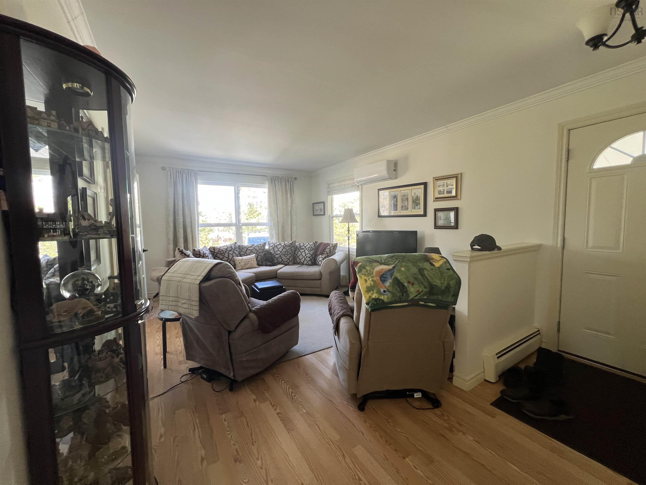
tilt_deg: -5.1
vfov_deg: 89.9
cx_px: 323
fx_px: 243
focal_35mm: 13
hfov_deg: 106.2
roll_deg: +2.1
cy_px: 242
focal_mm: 1.57
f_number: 1.8
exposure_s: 1/99
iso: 160
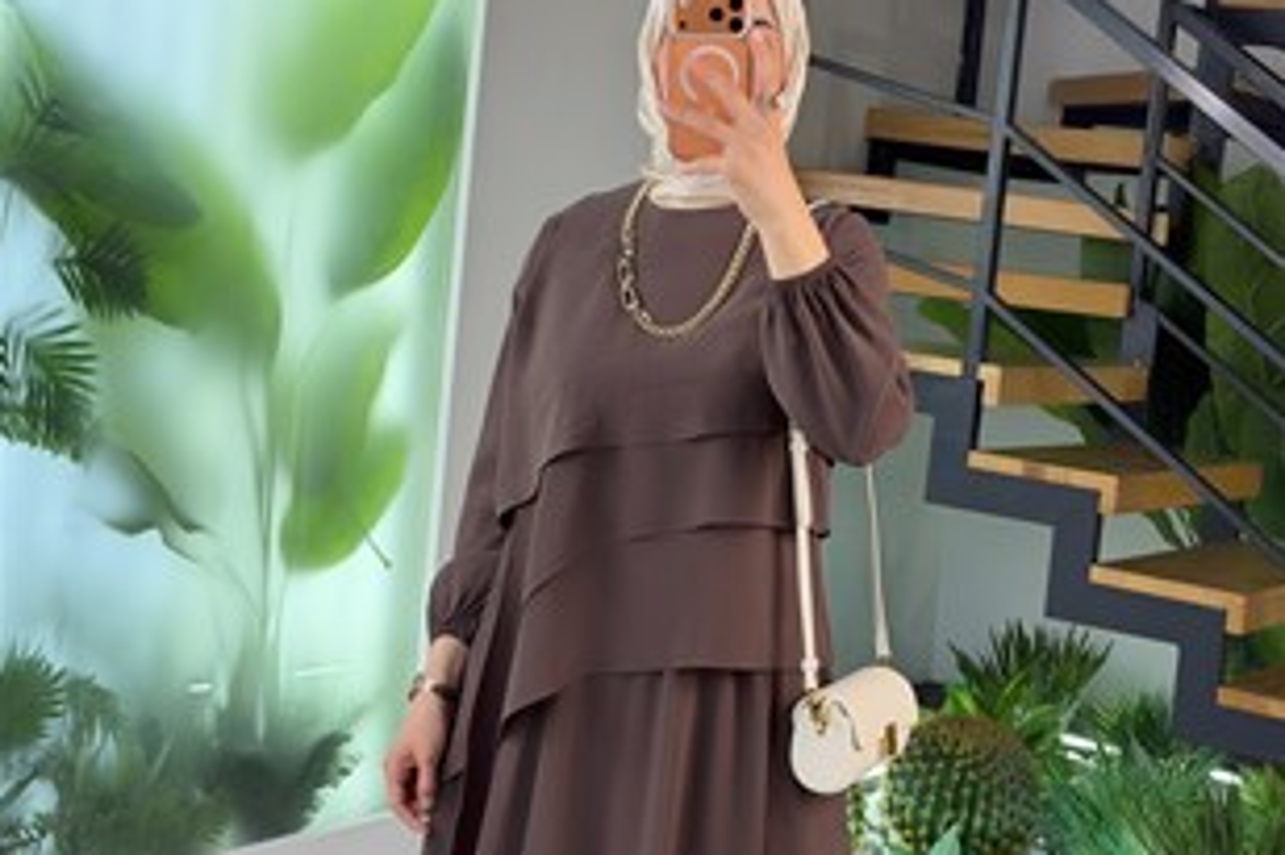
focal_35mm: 67
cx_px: 642
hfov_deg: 30.1
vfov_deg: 20.3
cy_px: 377
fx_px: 2390
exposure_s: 1/100
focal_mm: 6.76
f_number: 1.78
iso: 50
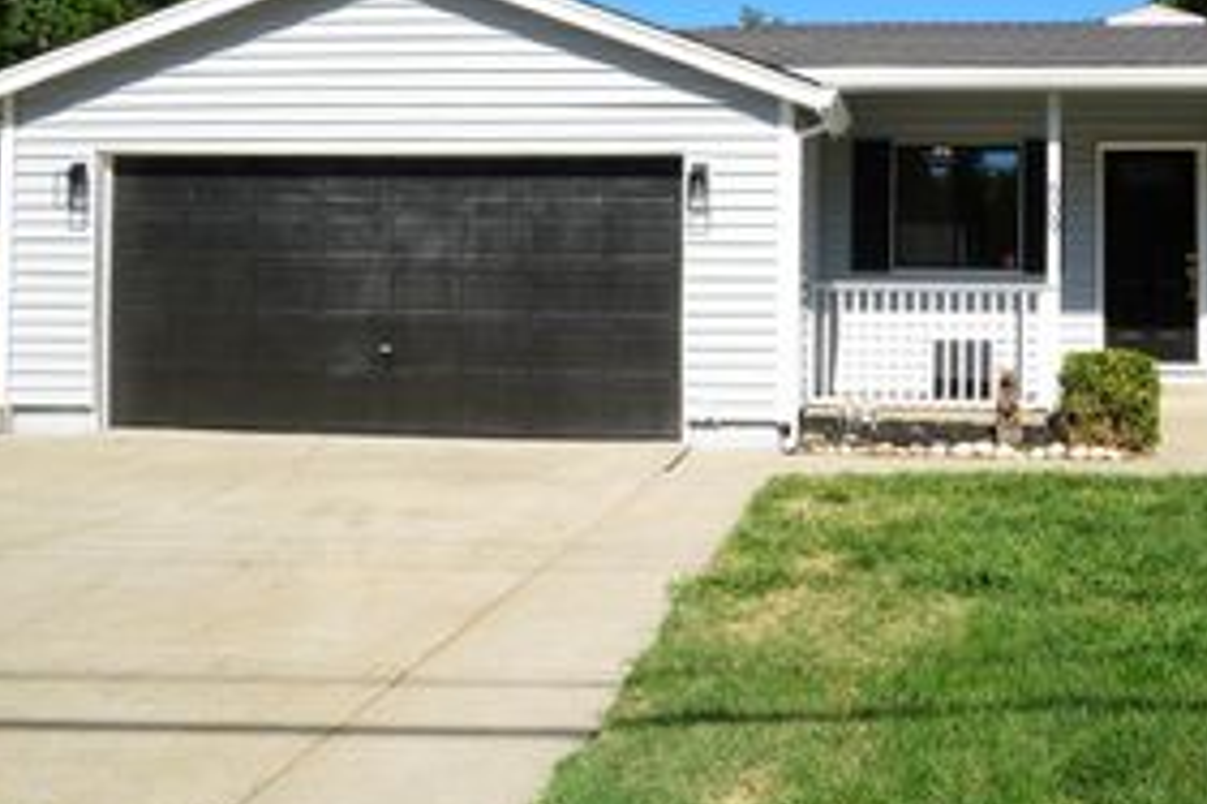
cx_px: 850
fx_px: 1072
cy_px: 273
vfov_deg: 40.6
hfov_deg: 56.8
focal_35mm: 32
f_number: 9
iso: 200
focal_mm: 12
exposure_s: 1/400
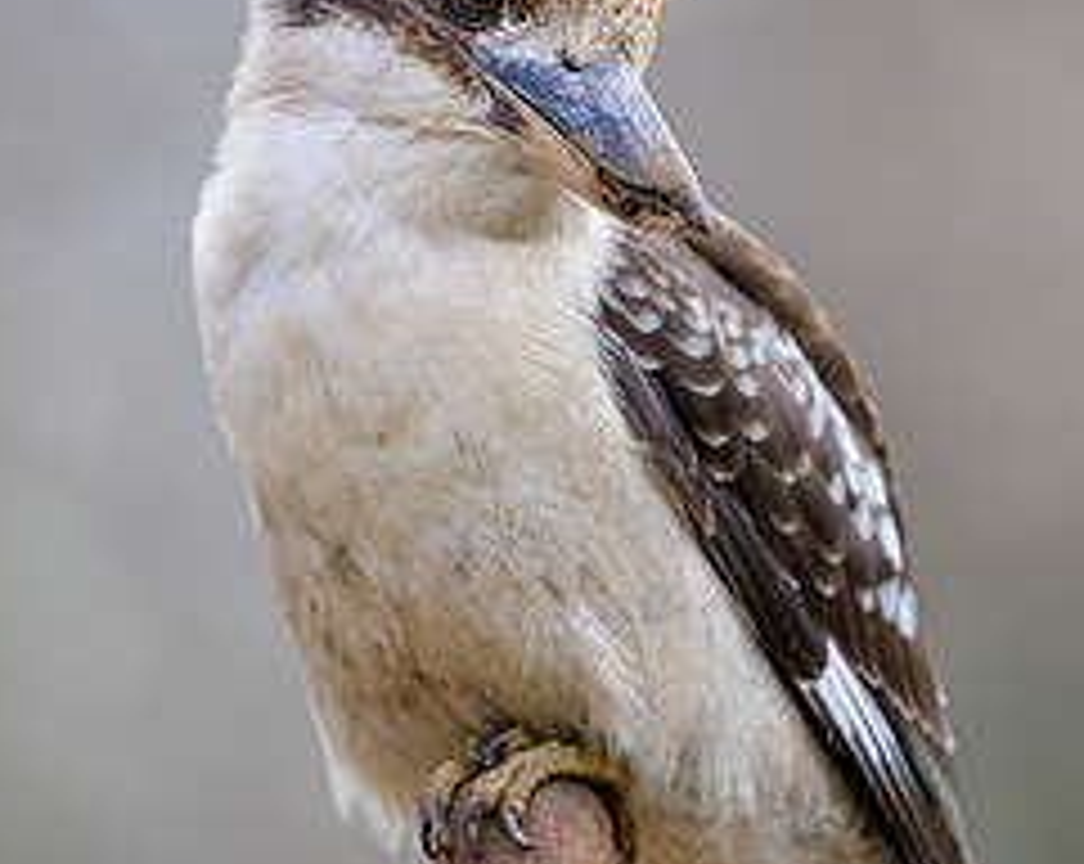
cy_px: 647
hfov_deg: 1.7
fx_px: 35746
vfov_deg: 1.4
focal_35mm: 1116
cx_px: 536
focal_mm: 400
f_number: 2.8
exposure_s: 1/400
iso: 100
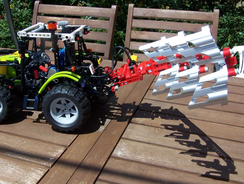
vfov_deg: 36.8
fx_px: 275
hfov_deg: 47.8
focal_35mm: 39
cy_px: 93
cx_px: 125
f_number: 5.6
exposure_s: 1/350
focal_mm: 6.3
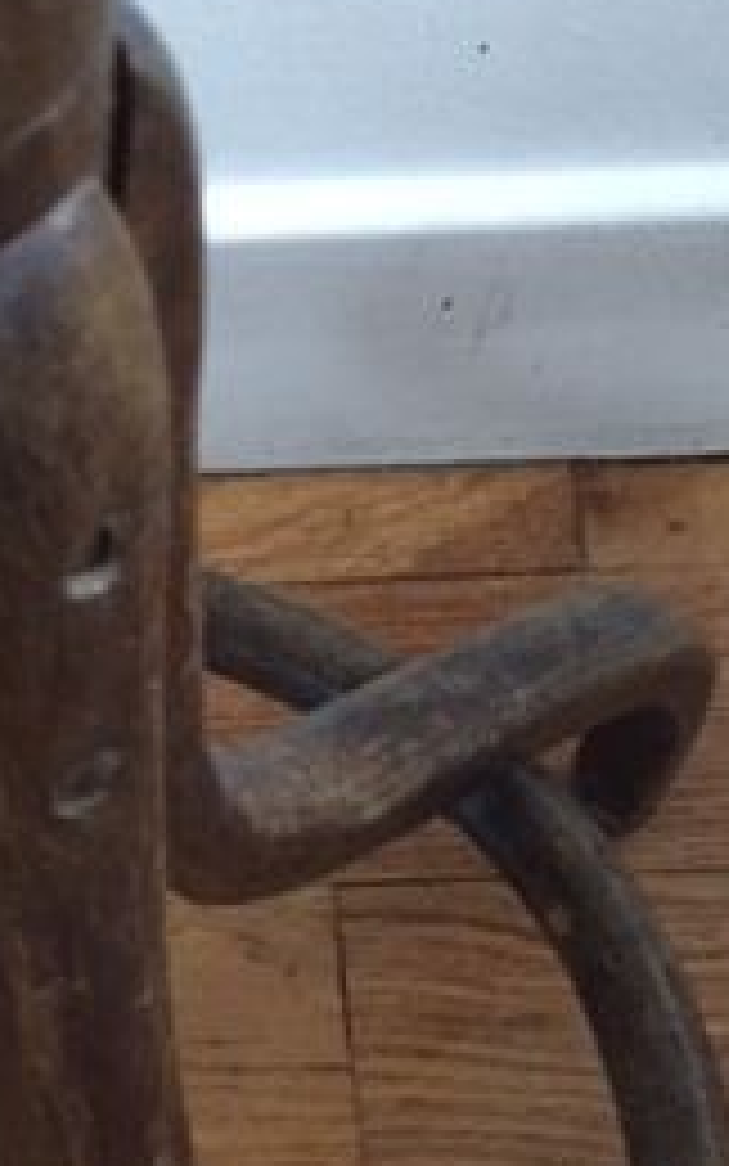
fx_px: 2415
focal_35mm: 76
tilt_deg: -70.4
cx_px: -194
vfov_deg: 26.1
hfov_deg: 16.3
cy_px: 1085
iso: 320
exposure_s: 1/17
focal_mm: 4.15
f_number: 2.2
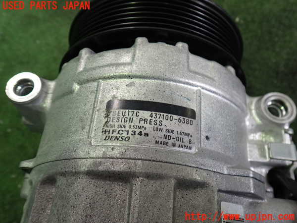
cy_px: 112
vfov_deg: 46.8
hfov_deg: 60.0
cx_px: 148
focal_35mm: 30
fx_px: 257
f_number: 2.3
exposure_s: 1/30
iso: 200
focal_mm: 5.4
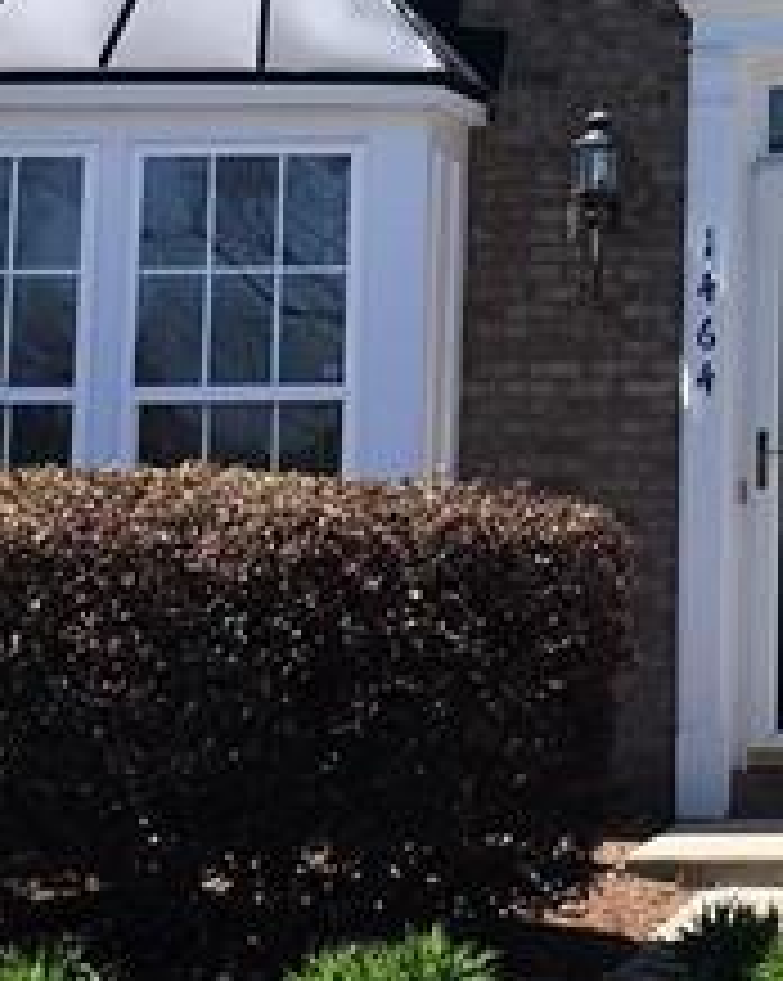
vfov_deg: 14.2
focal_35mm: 133
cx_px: 1179
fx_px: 3858
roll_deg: -0.3
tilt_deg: +10.7
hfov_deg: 11.1
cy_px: -90
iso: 25
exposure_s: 1/1451
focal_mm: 4.15
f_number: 2.2
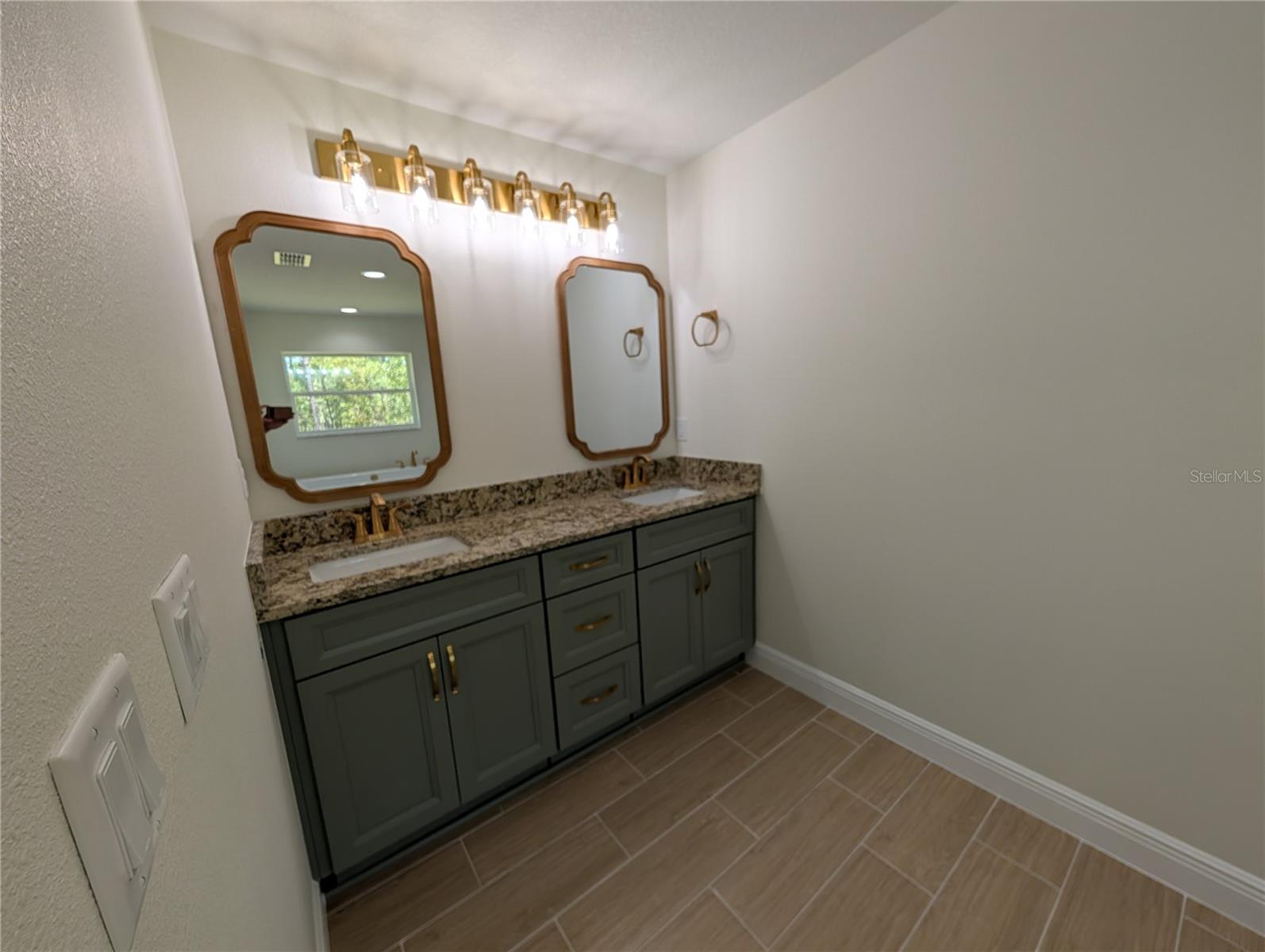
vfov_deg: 94.6
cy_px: 476
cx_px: 632
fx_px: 439
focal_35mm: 12
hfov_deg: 110.5
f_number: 1.7
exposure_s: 1/299
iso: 50
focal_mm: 2.02
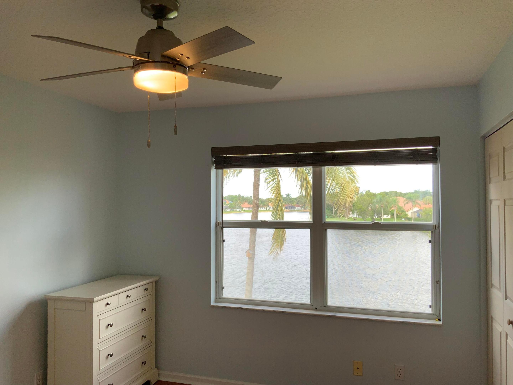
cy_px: 192
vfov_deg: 48.2
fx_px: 430
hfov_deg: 61.7
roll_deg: +0.5
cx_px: 256
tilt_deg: +1.1
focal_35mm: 29
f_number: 1.8
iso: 16
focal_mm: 3
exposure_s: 1/161
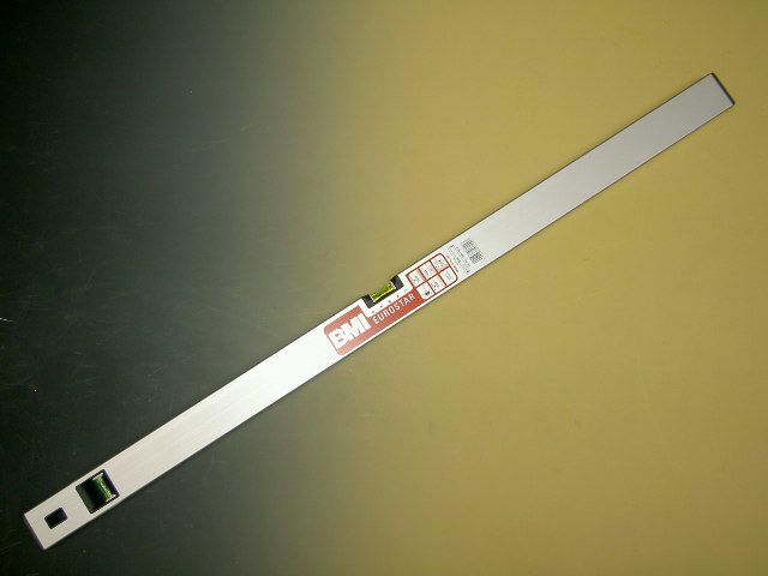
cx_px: 384
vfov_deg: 41.8
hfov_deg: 54.0
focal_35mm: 34
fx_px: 754
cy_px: 288
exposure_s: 1/100
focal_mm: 5.6
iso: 50
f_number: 2.8
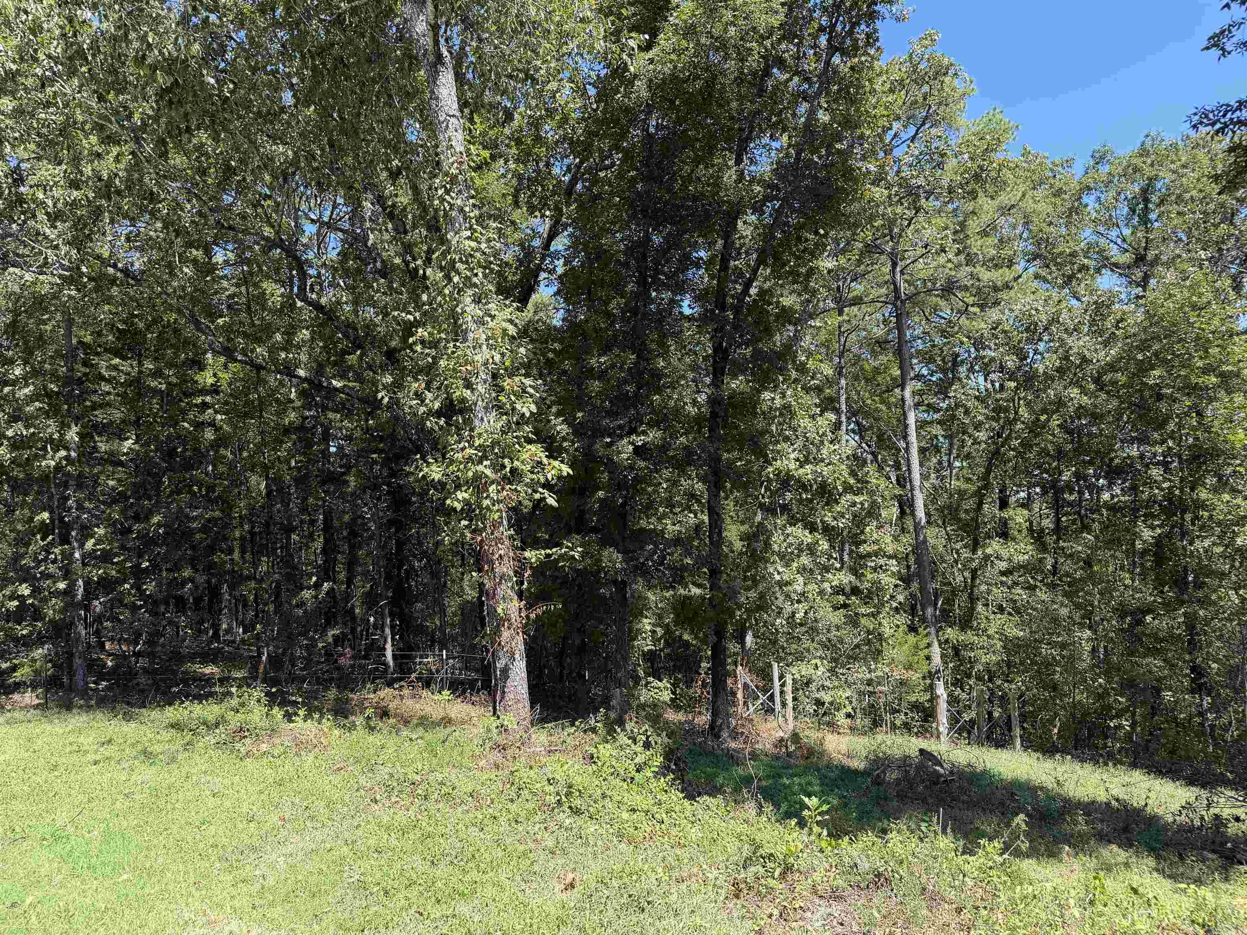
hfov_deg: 71.6
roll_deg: +4.4
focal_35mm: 24
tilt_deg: +4.8
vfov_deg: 56.8
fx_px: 865
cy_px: 468
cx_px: 624
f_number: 1.78
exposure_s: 1/1018
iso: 80
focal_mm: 6.76
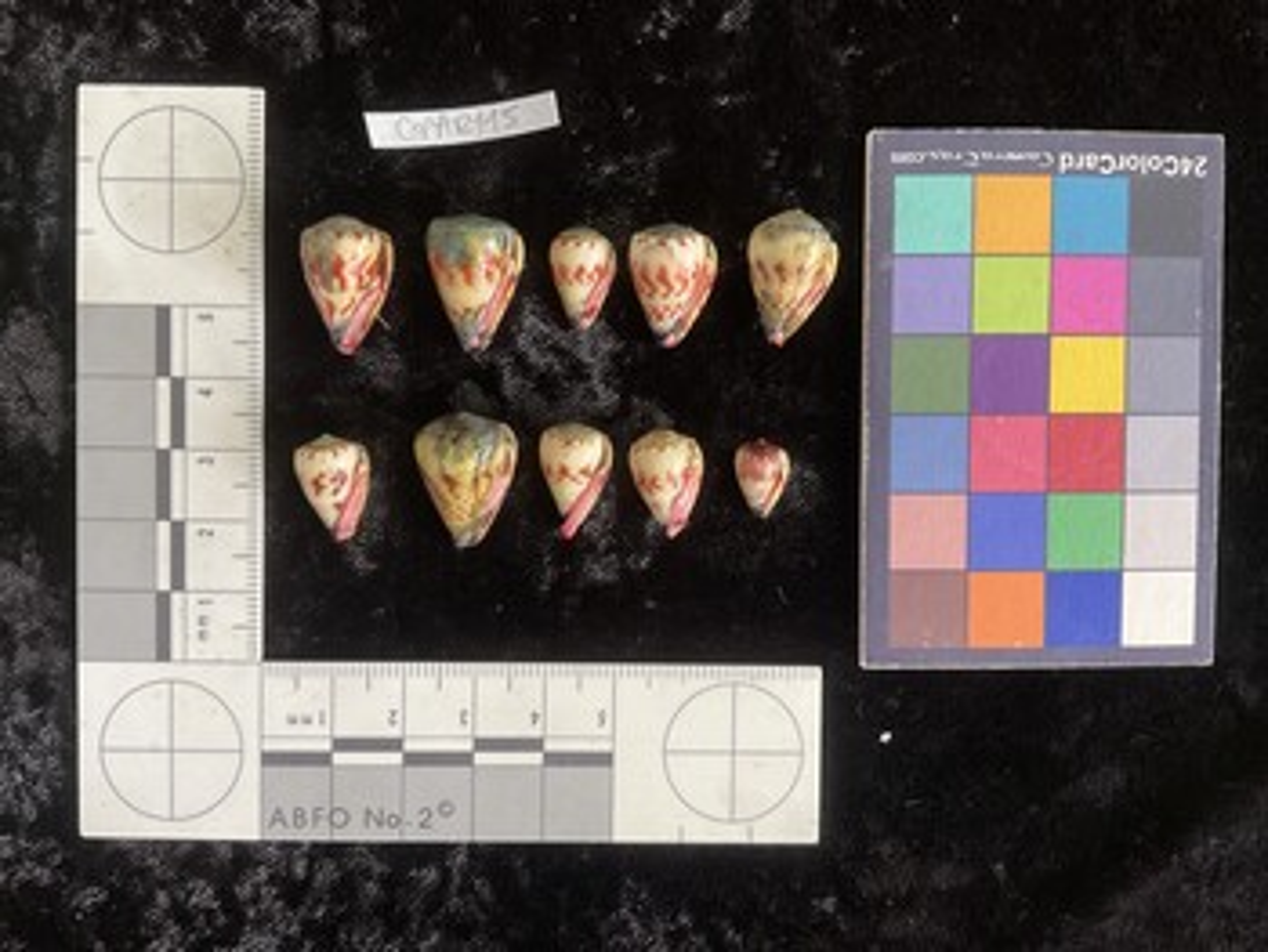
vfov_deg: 48.3
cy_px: 476
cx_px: 634
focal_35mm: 29
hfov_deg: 61.6
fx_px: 1063
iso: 40
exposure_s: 1/60
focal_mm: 3
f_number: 1.8
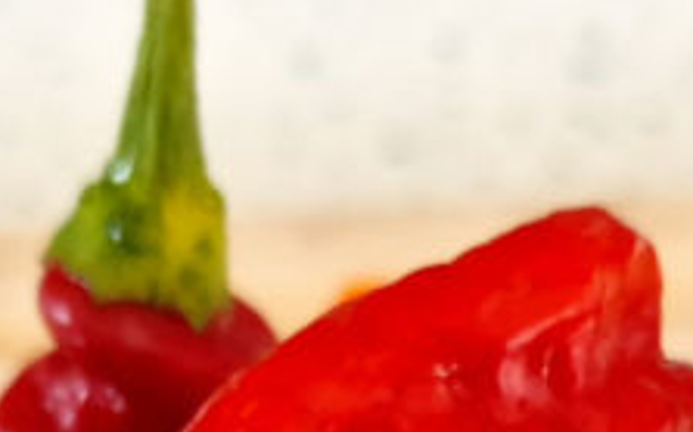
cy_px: 1110
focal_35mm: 112
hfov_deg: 18.6
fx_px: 2114
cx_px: 333
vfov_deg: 9.9
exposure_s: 1/60
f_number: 1.8
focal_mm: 6.4
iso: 50
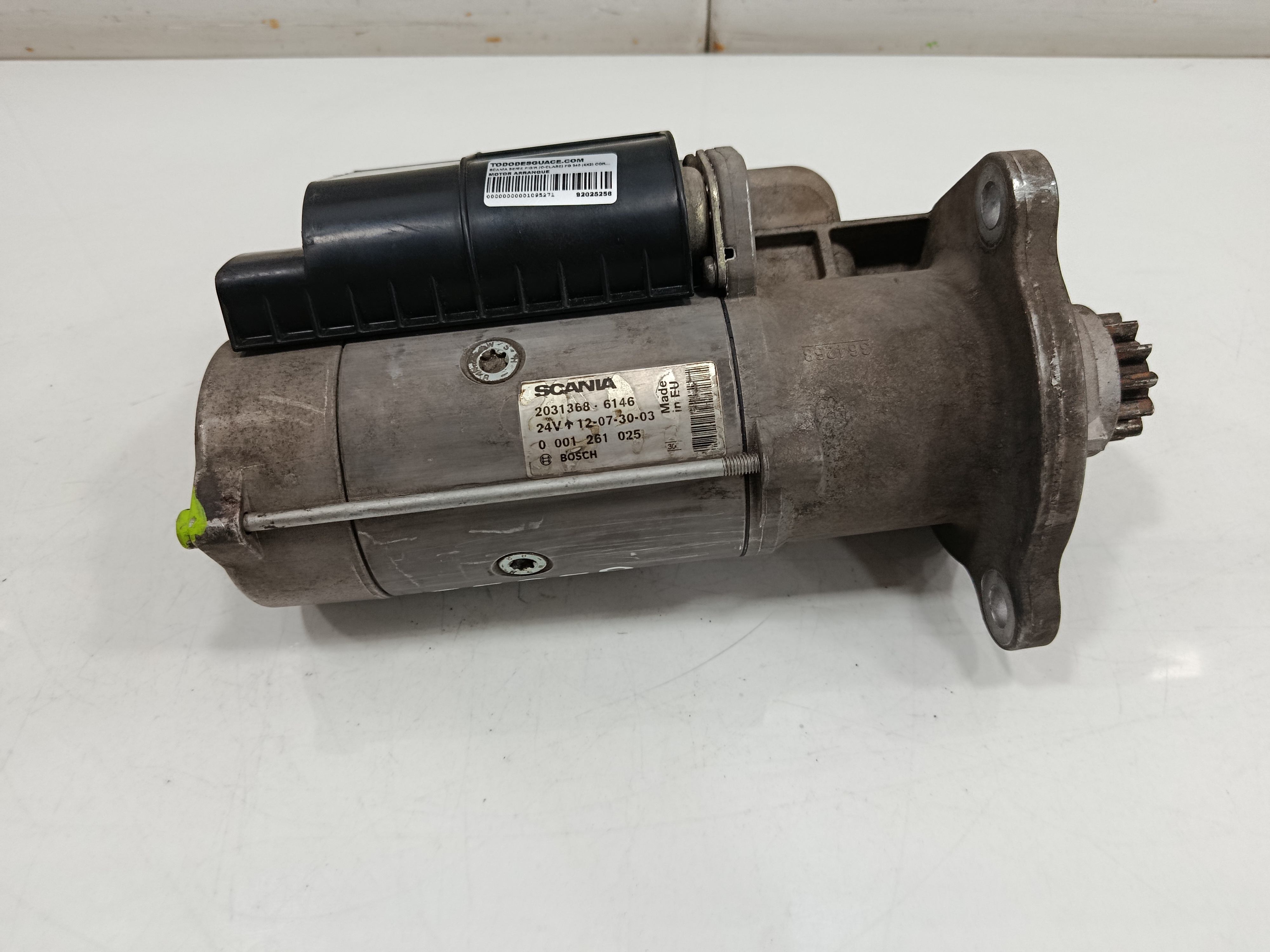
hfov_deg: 71.6
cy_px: 476
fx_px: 881
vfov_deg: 56.8
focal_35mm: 24
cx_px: 635
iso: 1102
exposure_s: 1/100
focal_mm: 5.24
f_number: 1.7
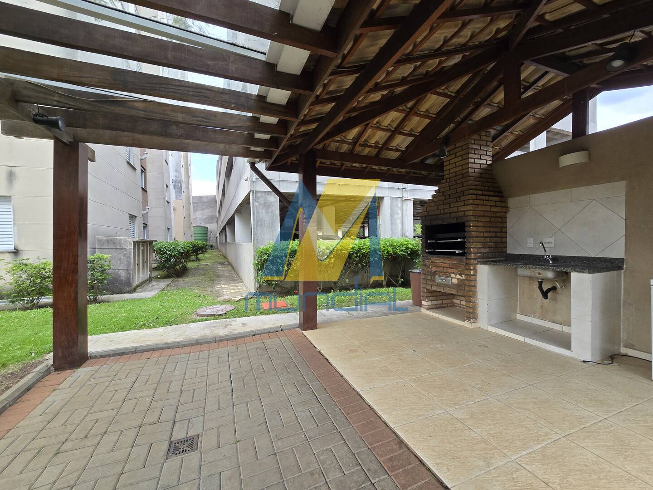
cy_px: 245
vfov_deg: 89.9
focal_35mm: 13
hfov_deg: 106.2
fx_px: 245
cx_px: 326
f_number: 2.2
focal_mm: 2.2
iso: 50
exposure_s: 1/148
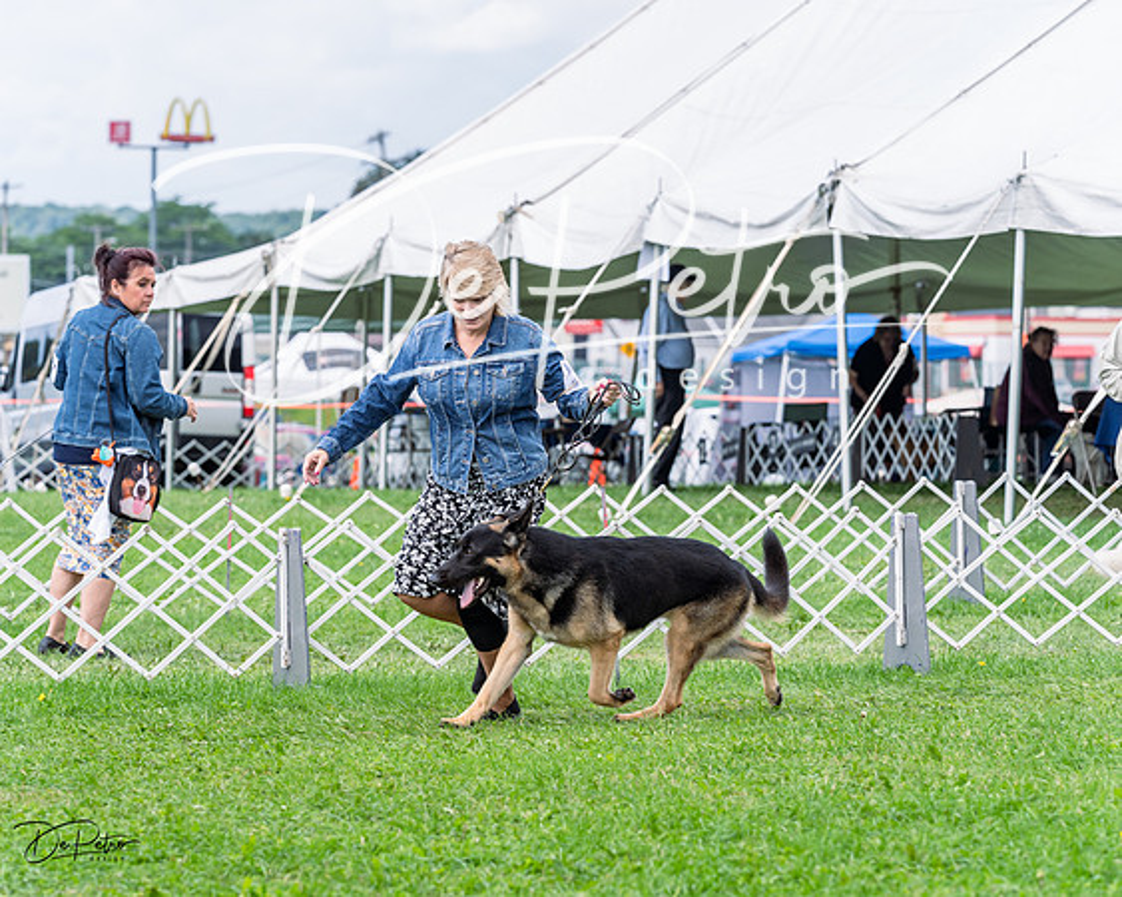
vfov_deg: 10.2
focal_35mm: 151
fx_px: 5009
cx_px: 561
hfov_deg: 12.8
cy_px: 448
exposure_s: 1/800
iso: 400
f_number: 5
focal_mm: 134
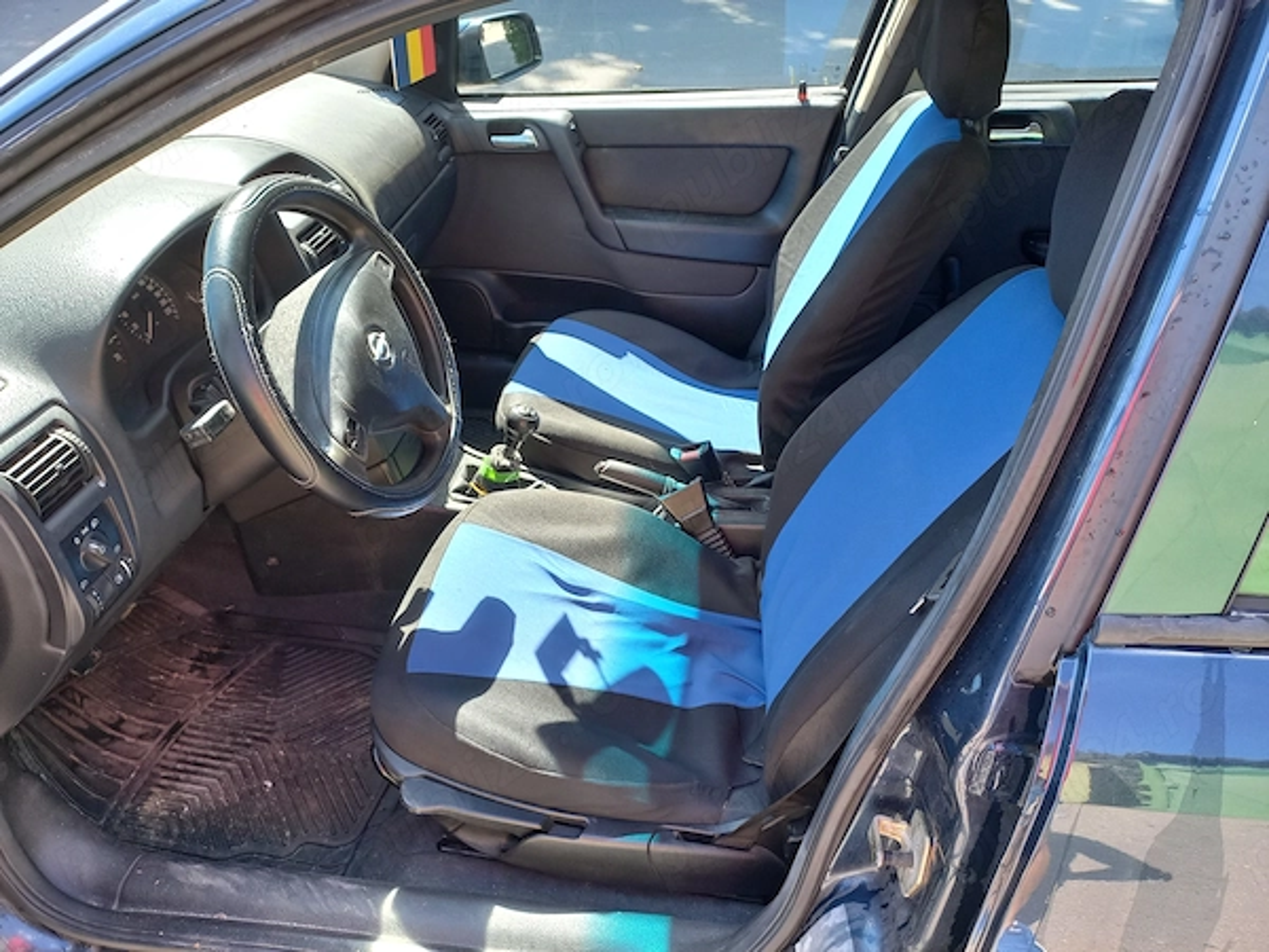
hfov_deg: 69.4
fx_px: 916
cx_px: 634
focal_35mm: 25
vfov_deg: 54.9
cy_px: 476
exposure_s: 1/100
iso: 80
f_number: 1.8
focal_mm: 4.65
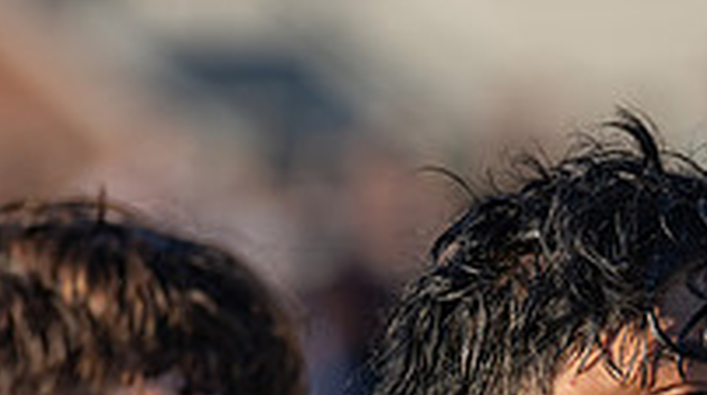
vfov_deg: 2.4
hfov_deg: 4.2
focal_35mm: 513
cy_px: 640
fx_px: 9604
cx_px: 536
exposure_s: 1/1600
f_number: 2.8
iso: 100
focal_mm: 159
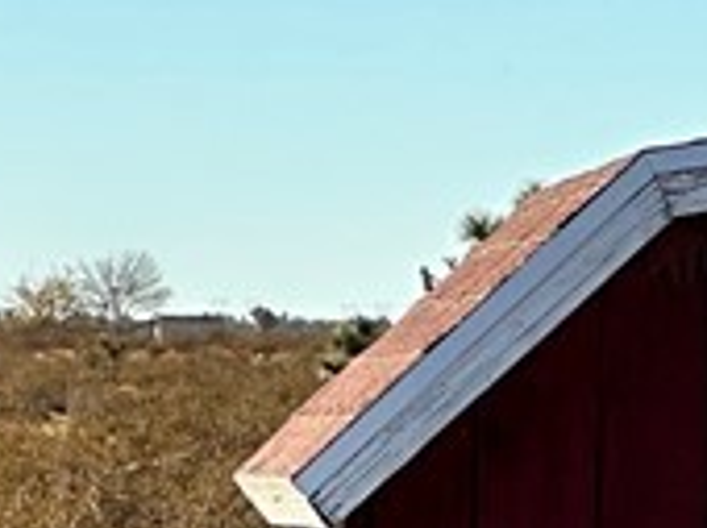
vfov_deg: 3.2
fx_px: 9463
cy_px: 649
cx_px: 1202
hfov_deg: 4.2
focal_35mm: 464
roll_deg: +0.7
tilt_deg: -2.2
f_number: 2.8
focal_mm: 9
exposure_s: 1/774
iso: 32
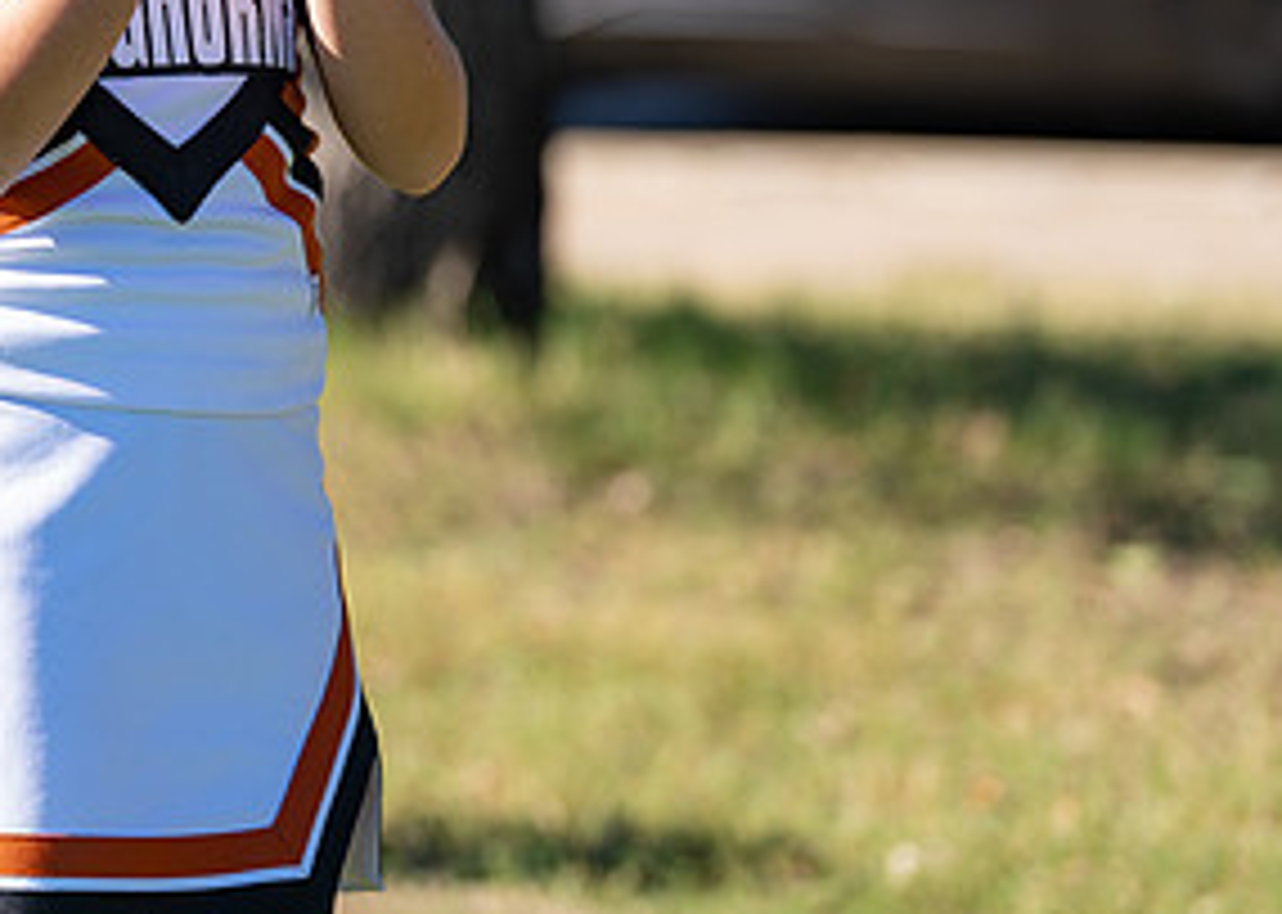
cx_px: -165
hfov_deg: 6.4
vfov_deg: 4.6
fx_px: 11422
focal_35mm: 314
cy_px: -75
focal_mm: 122
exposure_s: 1/1600
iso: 200
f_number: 2.8
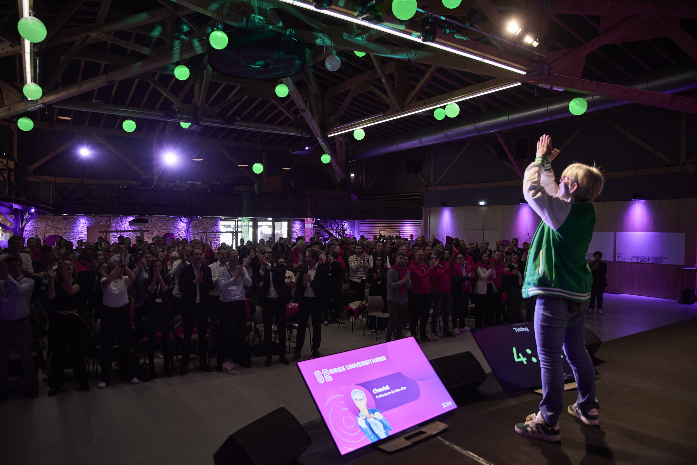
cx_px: 348
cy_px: 232
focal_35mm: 24
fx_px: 465
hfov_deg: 73.7
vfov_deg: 53.2
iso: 800
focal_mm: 24
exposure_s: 1/80
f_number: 2.8
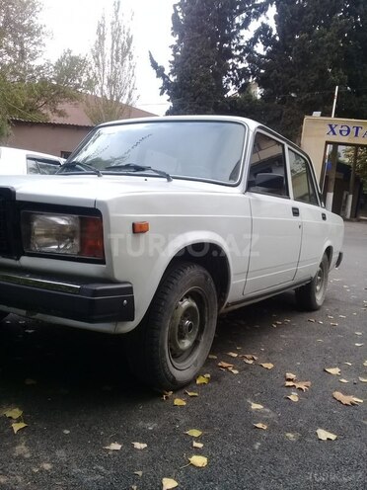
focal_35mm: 31
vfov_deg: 58.4
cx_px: 184
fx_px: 438
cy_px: 245
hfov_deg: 45.4
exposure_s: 1/131
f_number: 2.2
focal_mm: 3.3
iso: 50
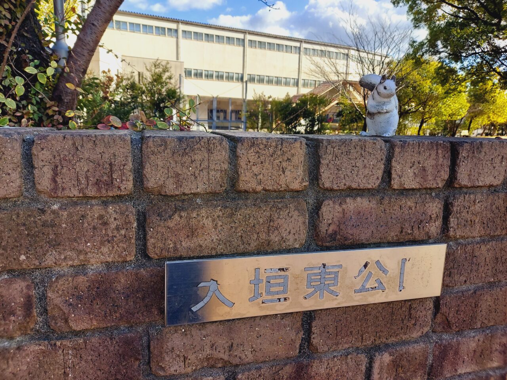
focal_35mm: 25
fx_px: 366
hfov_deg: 69.4
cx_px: 254
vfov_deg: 54.9
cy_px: 190
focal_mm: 4.6
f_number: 2
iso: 50
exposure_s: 1/402
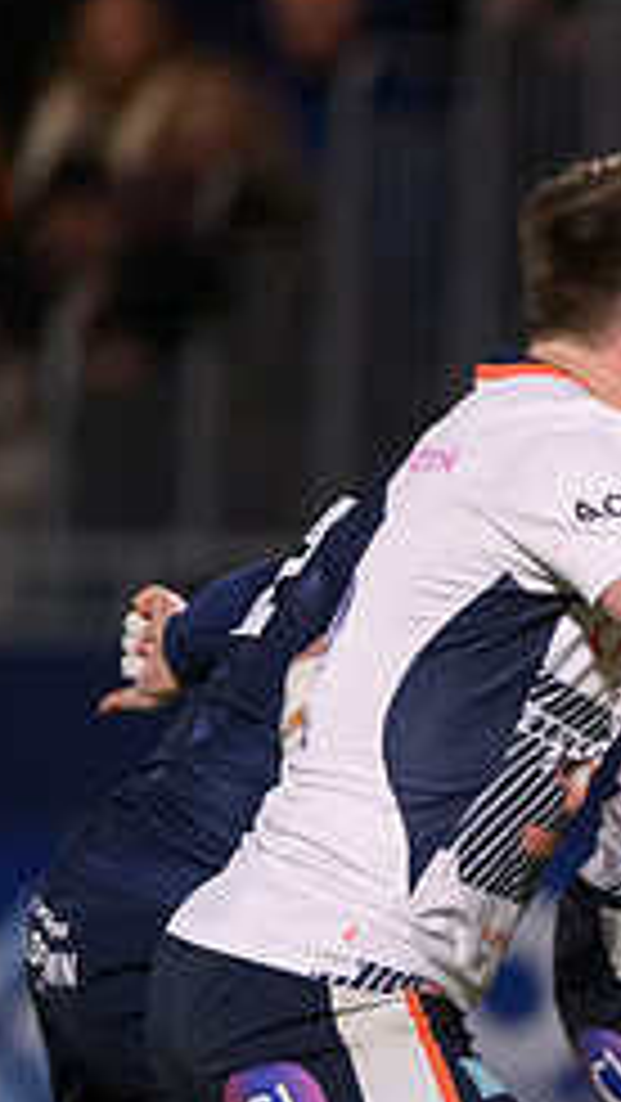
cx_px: 1776
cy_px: 1192
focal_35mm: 1406
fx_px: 41116
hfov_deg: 0.9
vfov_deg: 1.5
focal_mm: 400
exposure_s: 1/1000
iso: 5000
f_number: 3.2
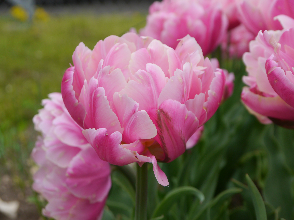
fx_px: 714
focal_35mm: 84
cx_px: 147
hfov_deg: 23.3
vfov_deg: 17.6
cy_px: 110
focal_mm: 42
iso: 160
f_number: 7.1
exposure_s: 1/250
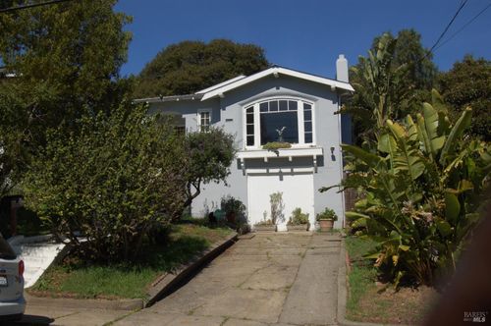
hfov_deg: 49.6
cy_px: 163
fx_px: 531
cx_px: 246
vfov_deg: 34.1
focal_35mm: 39
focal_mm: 26
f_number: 10
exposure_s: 1/500
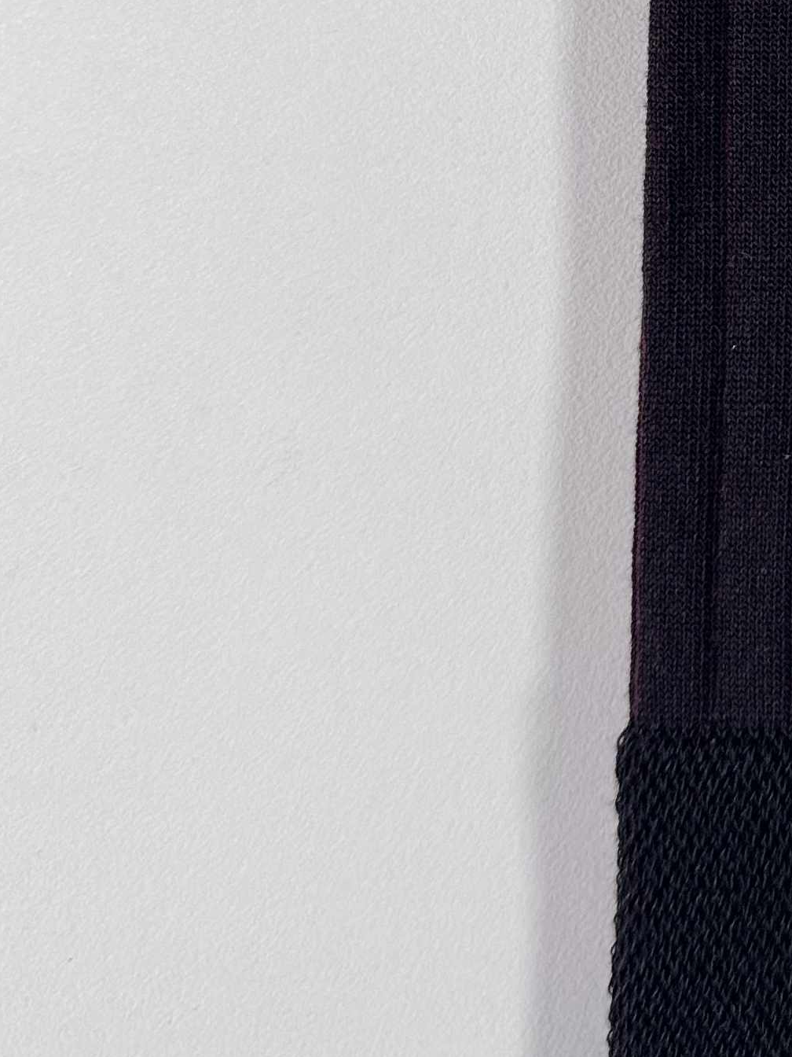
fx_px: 2196
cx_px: 1122
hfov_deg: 18.5
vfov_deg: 25.0
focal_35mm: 72
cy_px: -129
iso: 200
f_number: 1.78
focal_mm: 6.76
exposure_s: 1/121
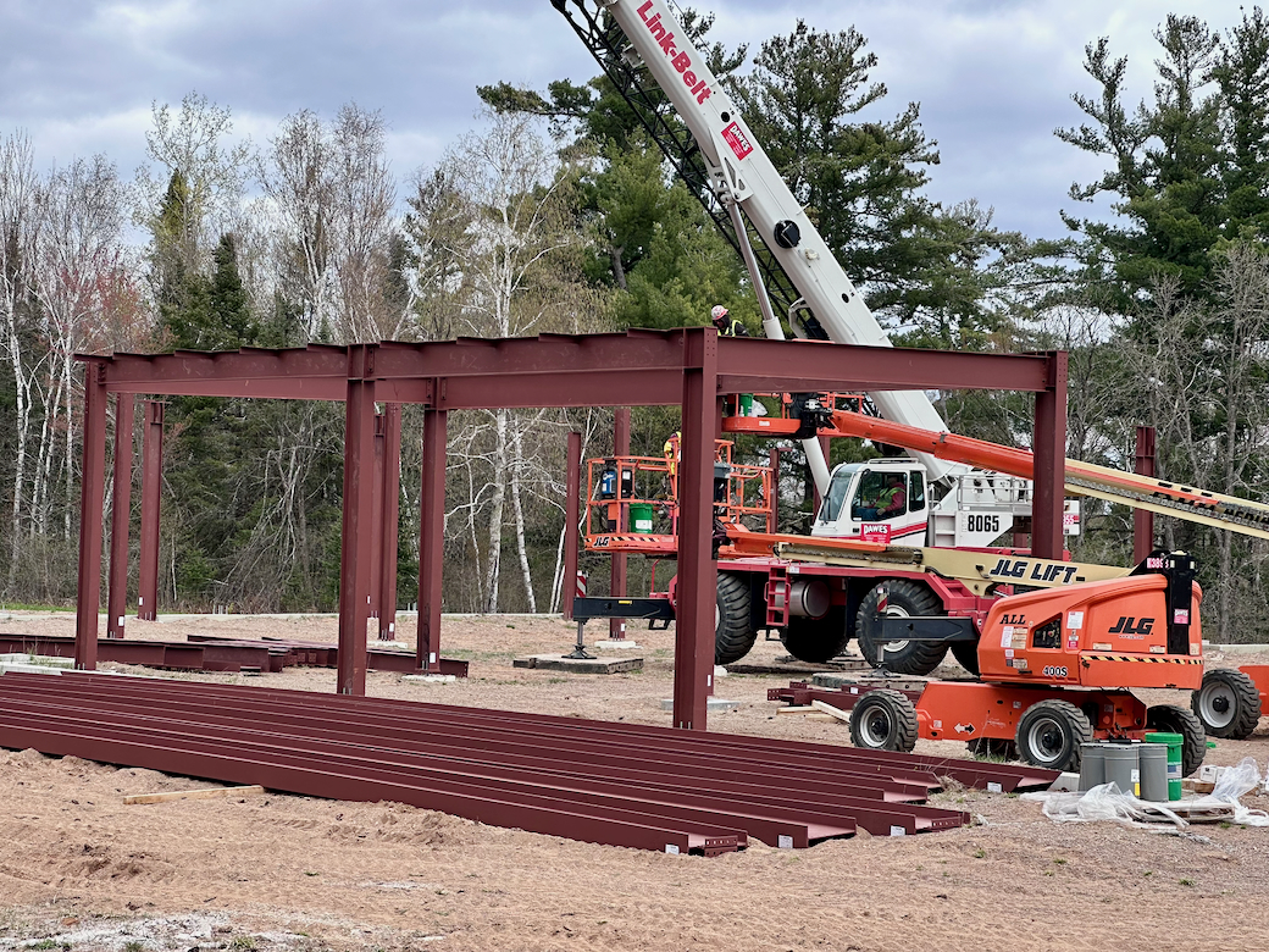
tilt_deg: +0.9
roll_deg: -1.9
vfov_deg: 19.1
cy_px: 476
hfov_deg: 25.3
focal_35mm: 77
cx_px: 634
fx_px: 2823
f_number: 2.8
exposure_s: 1/453
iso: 32
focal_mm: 9
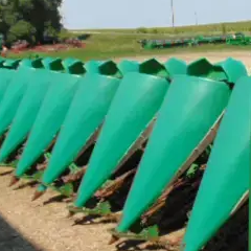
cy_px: 149
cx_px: 228
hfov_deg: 27.9
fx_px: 484
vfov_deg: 29.0
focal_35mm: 59
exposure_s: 1/250
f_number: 7.7
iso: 80
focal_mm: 4.5
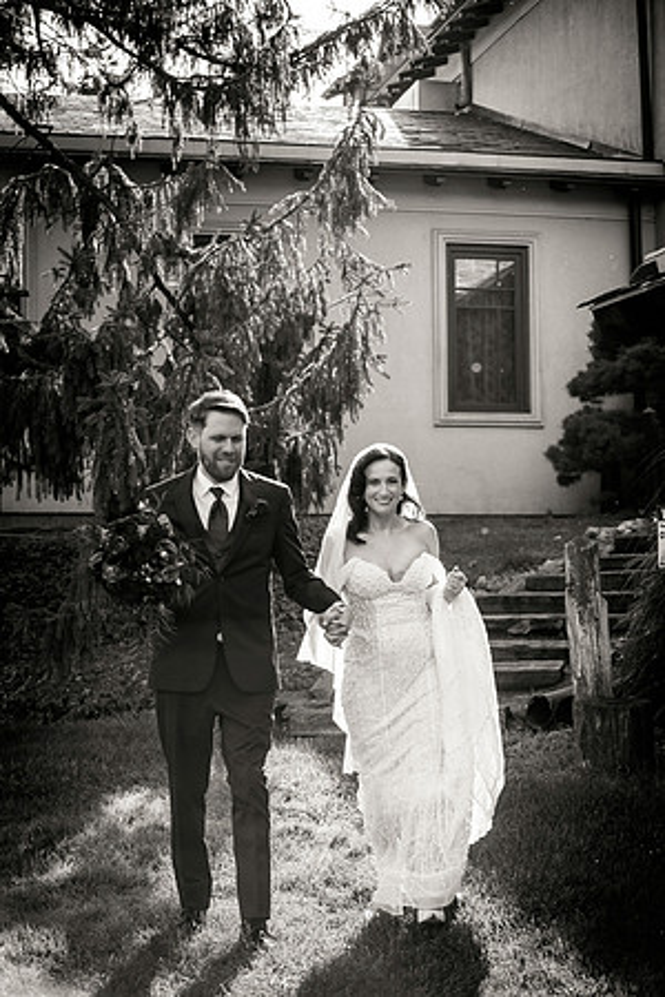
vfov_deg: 27.0
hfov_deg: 18.2
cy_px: 498
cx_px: 332
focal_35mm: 75
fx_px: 2078
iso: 800
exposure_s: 1/3200
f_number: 4
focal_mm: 75
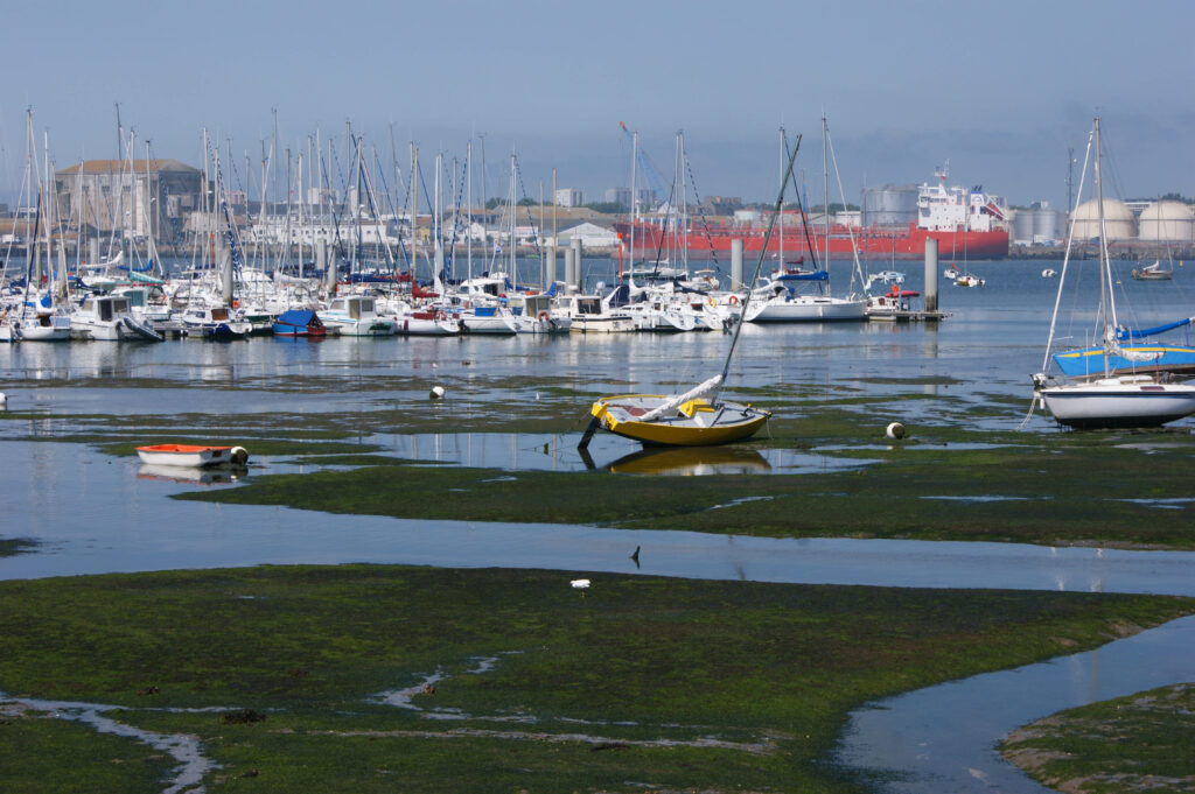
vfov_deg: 15.2
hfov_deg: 22.6
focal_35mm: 90
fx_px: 2985
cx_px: 598
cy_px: 397
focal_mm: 60
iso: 100
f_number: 13
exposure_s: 1/200
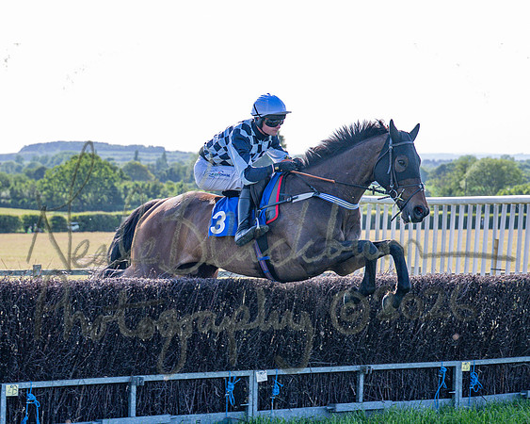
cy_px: 210
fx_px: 2008
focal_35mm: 128
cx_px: 248
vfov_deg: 12.0
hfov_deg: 15.0
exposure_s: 1/1250
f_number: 4
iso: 320
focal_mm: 72
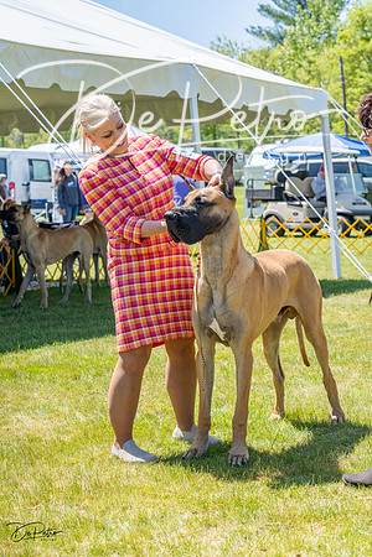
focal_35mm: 70
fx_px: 1085
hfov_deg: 19.5
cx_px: 186
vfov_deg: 28.8
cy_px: 278
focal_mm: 70
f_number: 6.3
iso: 1600
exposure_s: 1/2500
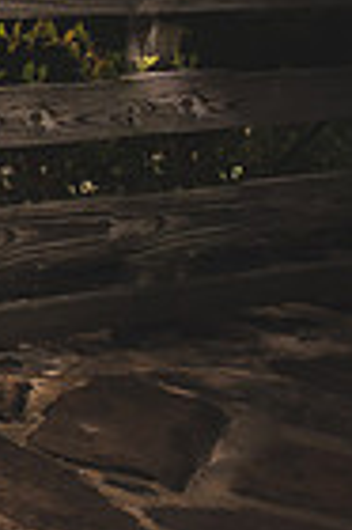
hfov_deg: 9.3
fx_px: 1603
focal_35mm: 109
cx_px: -772
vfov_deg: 17.5
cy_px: -180
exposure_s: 1/2000
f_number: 2.8
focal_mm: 24
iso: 200
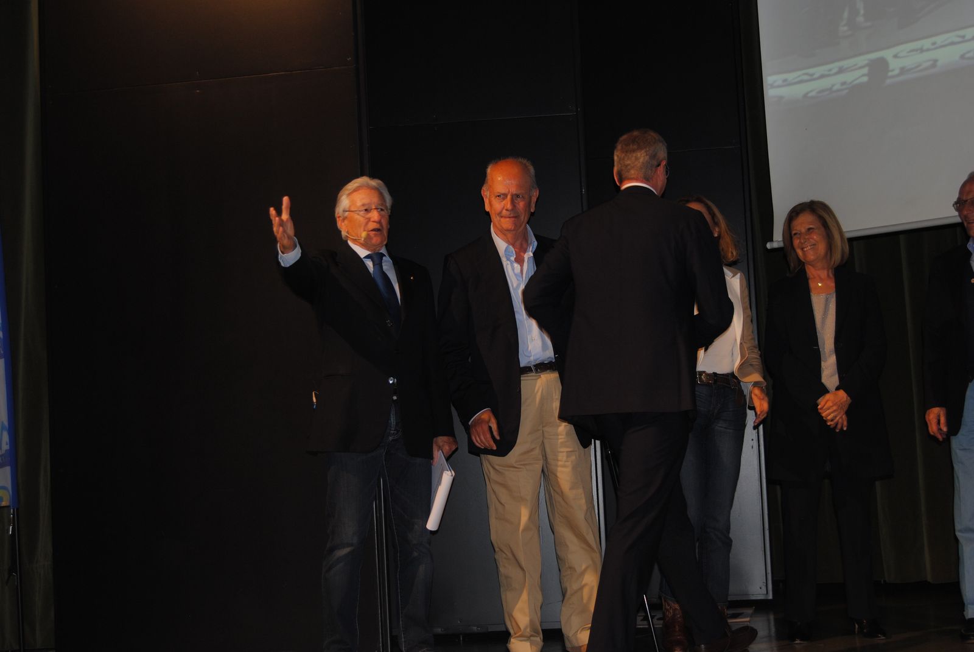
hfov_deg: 35.0
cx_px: 487
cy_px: 326
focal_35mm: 57
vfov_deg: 23.8
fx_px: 1544
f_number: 4.8
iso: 200
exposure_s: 1/60
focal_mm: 38
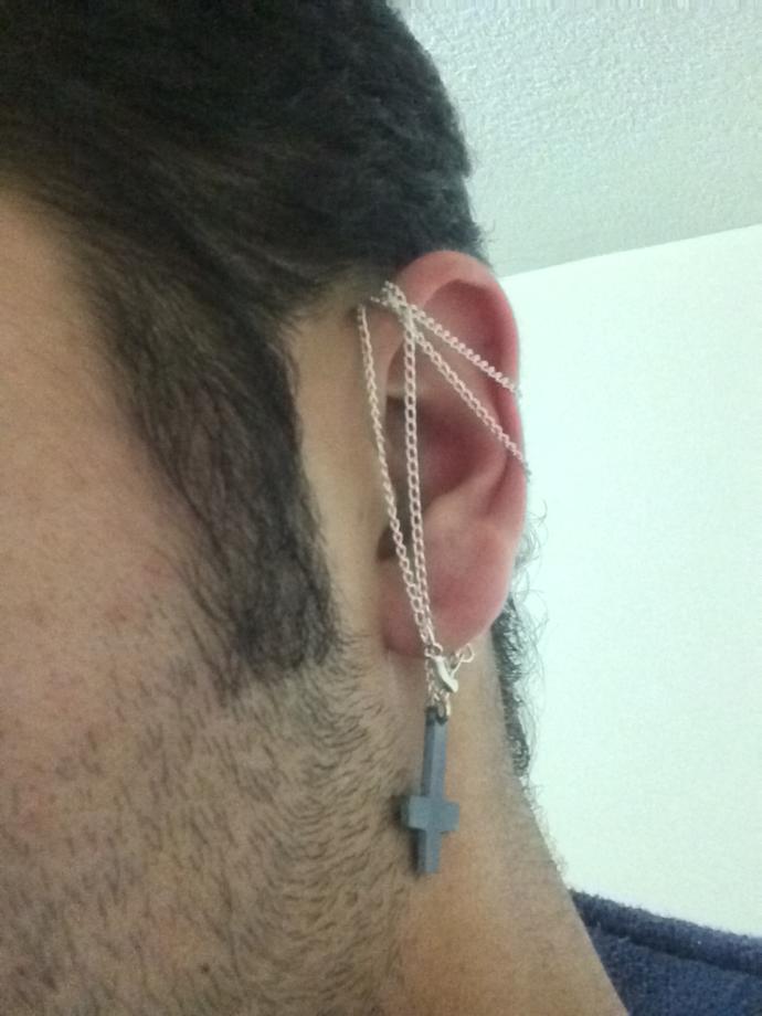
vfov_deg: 58.4
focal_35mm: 31
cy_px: 508
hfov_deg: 45.4
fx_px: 910
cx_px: 381
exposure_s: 1/15
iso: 1600
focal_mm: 2.15
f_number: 2.4
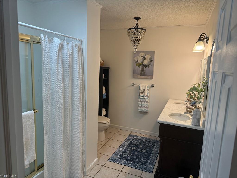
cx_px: 118
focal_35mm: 24
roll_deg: -2.0
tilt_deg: -8.6
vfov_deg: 56.8
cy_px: 89
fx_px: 164
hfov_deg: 71.6
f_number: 1.78
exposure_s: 1/120
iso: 125
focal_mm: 6.76
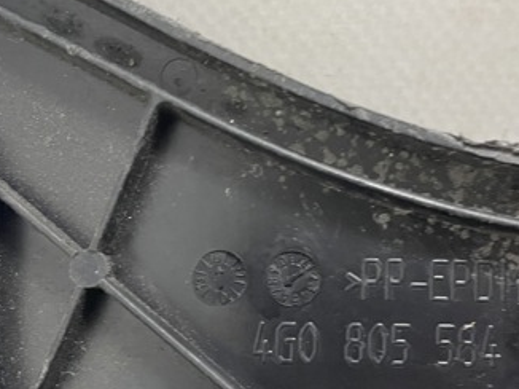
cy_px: 224
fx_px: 764
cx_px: 272
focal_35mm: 51
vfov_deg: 28.5
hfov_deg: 37.5
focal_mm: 4.2
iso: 400
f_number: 1.6
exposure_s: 1/60
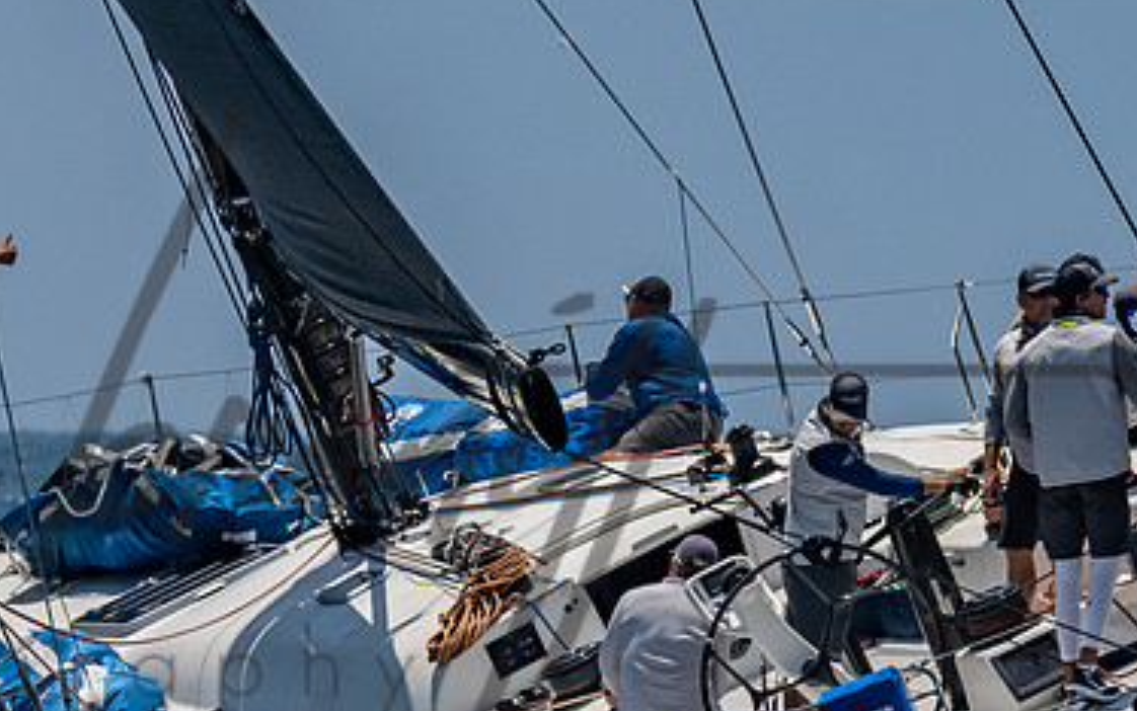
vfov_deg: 1.1
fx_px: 37629
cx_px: 801
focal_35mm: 1214
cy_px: -236
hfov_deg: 1.7
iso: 320
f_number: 5.6
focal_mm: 270
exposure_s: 1/3200
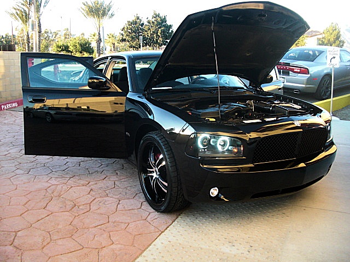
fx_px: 364
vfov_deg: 39.7
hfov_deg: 51.4
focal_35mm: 36
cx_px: 175
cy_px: 131
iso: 200
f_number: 2.8
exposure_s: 1/125
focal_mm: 6.3
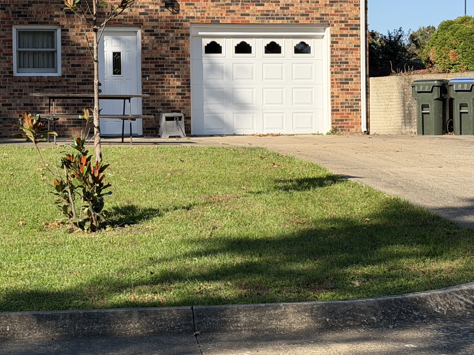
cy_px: 134
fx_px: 1274
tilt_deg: +0.5
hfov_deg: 21.0
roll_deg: +0.9
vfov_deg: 15.9
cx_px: 174
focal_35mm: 93
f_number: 1.78
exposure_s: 1/3704
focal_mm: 6.76
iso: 64
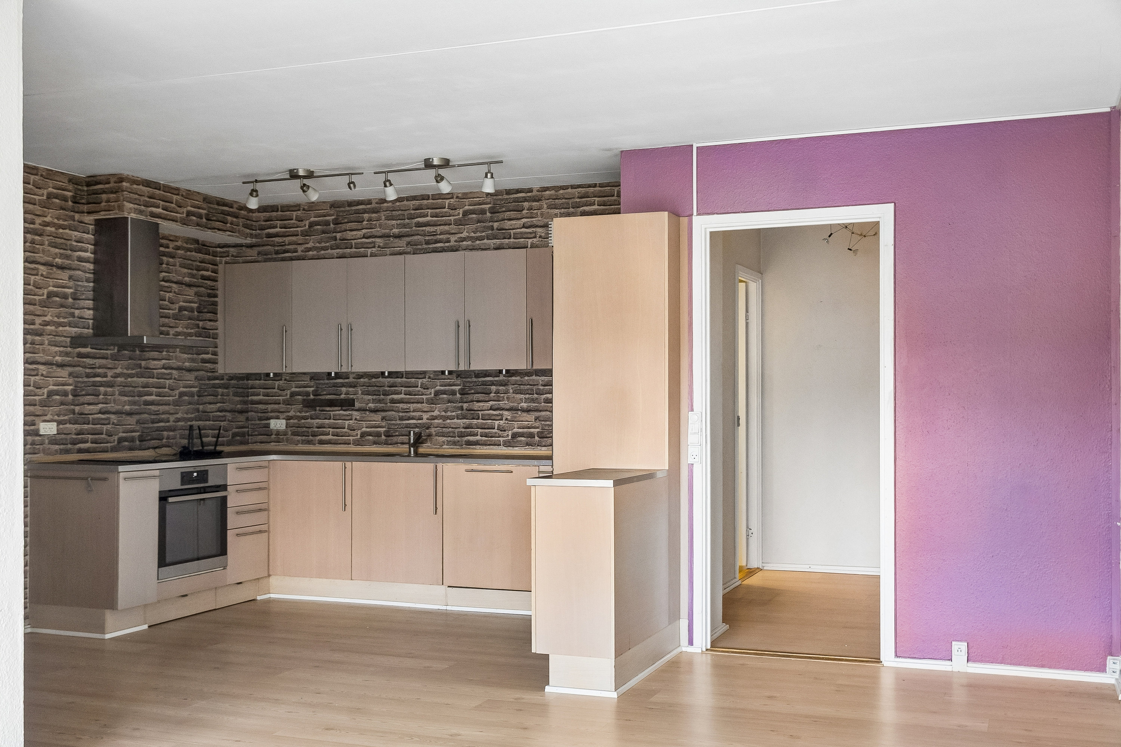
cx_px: 560
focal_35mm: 37
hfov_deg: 51.9
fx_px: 1152
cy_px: 374
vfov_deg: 35.9
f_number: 5.6
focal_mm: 25
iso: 250
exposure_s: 1/20
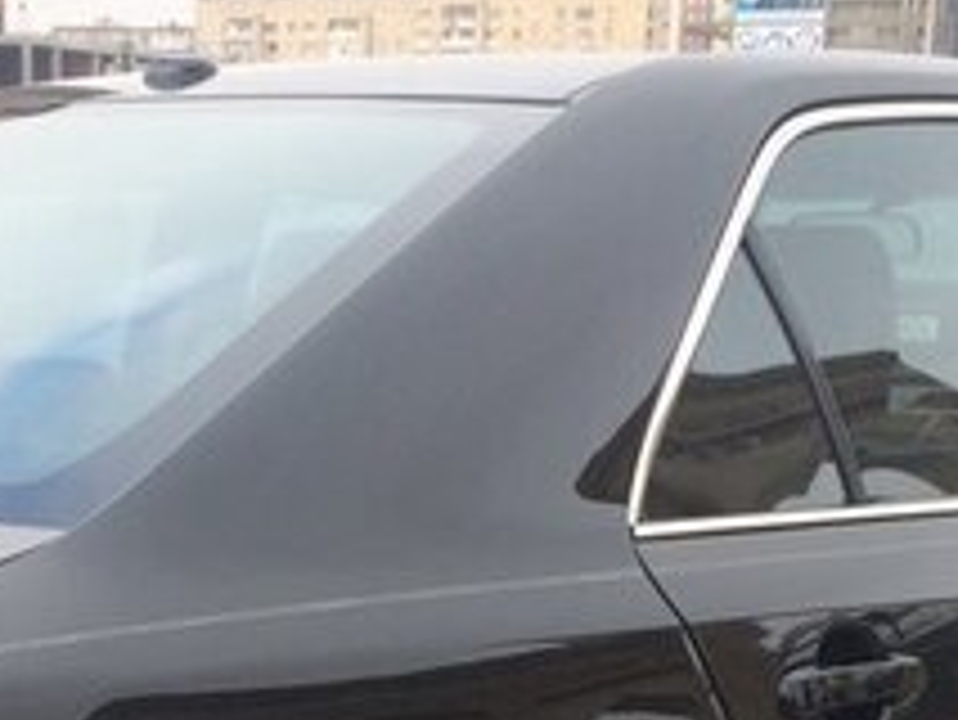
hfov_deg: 21.7
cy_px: 997
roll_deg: -1.7
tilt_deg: -19.2
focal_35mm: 90
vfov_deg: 15.5
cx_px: 301
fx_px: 2492
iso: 32
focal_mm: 4.15
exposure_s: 1/414
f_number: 2.2
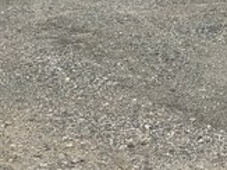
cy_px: 106
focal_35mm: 106
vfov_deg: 13.9
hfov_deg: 17.9
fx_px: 695
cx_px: 255
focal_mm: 4.73
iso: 100
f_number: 1.7
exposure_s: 1/1809
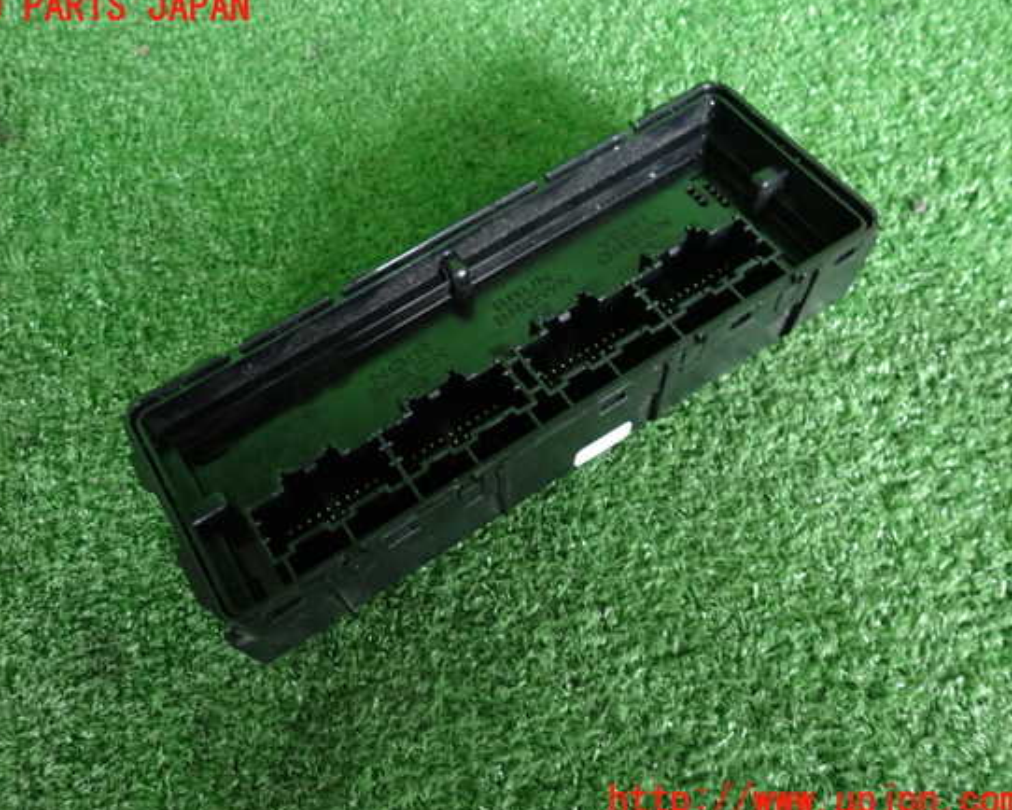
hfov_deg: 64.0
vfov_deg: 53.2
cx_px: 471
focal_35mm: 27
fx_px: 809
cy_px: 405
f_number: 2
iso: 250
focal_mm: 4.5
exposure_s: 1/30
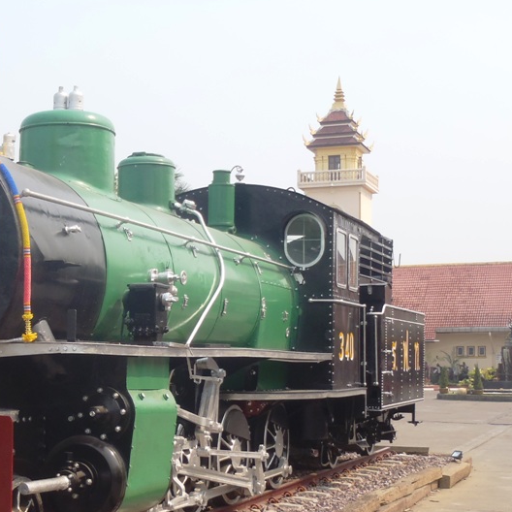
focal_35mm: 67
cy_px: 349
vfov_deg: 25.6
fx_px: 1121
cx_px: 119
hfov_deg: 25.4
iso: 80
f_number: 4.7
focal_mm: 7.28
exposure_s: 1/250
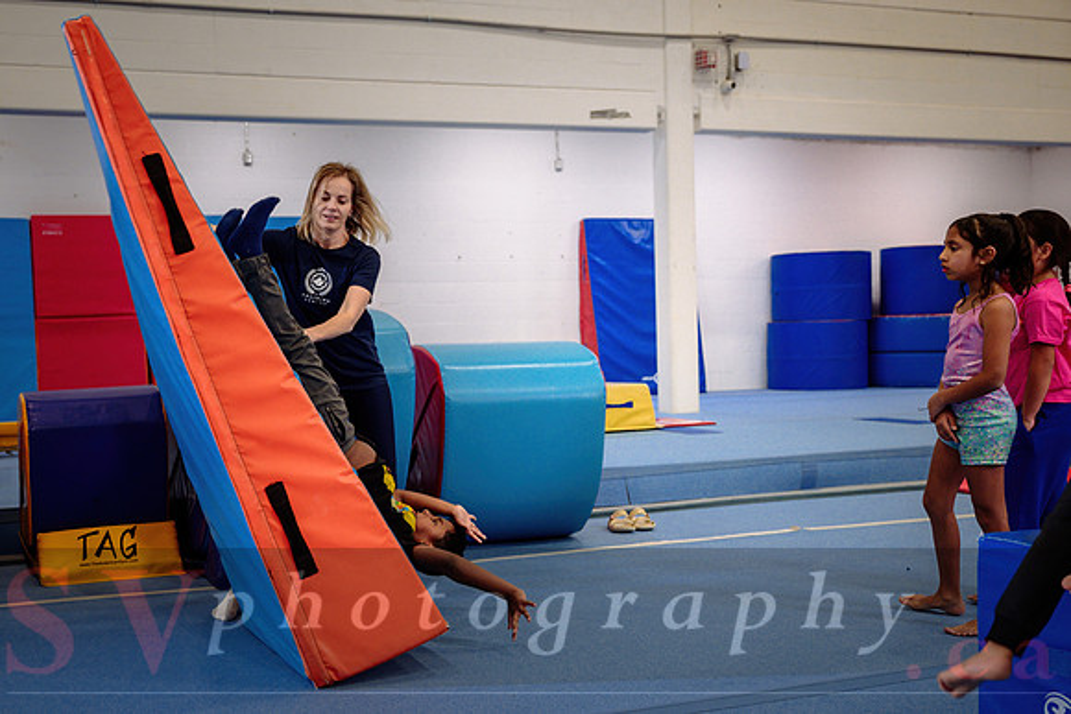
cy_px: 383
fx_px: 1251
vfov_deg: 31.9
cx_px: 418
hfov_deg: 46.0
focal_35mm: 42
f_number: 3.5
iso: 1600
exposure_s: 1/250
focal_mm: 34.5
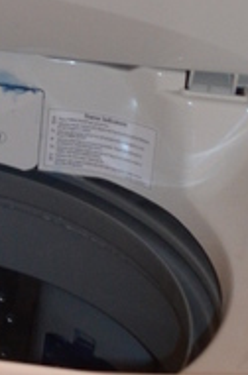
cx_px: 29
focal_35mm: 153
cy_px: -206
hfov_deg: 8.9
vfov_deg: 12.7
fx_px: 1592
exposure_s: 1/60
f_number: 3.5
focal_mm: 18
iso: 1100
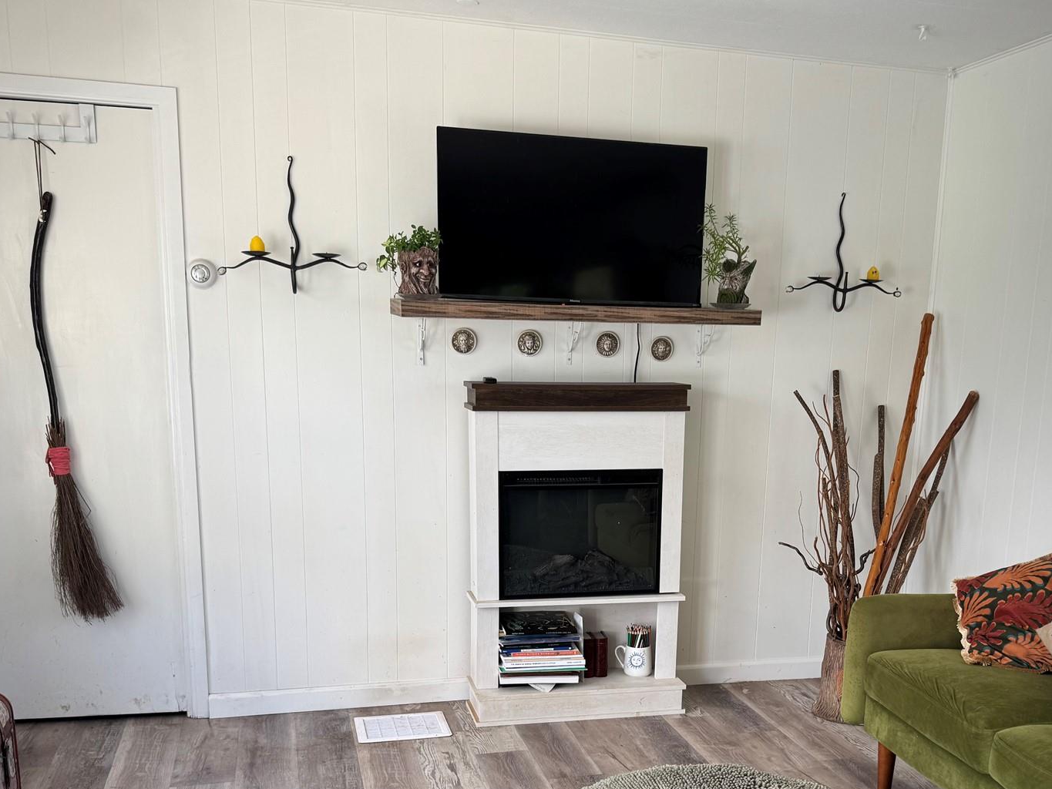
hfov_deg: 51.1
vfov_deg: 38.8
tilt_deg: -12.7
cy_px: 579
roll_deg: -1.3
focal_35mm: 36
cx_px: 610
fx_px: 1094
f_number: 1.78
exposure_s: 1/121
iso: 64
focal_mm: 6.76
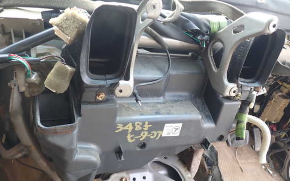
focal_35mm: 33
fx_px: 261
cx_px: 149
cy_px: 84
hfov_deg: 58.1
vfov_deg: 38.3
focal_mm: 5.4
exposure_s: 1/60
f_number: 2.3
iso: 100
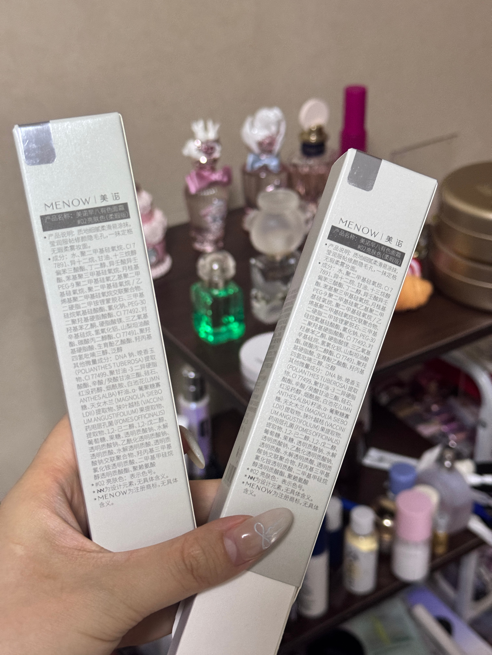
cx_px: 246
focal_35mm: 48
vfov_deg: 39.7
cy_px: 328
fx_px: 910
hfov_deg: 30.3
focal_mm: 6.76
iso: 400
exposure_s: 1/40
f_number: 1.78
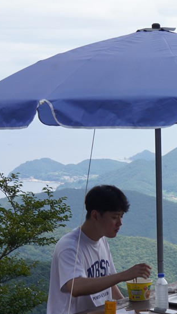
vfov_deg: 16.3
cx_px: 348
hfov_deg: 8.8
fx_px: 1093
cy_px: 207
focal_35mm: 131
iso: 100
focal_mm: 35
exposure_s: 1/100
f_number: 11
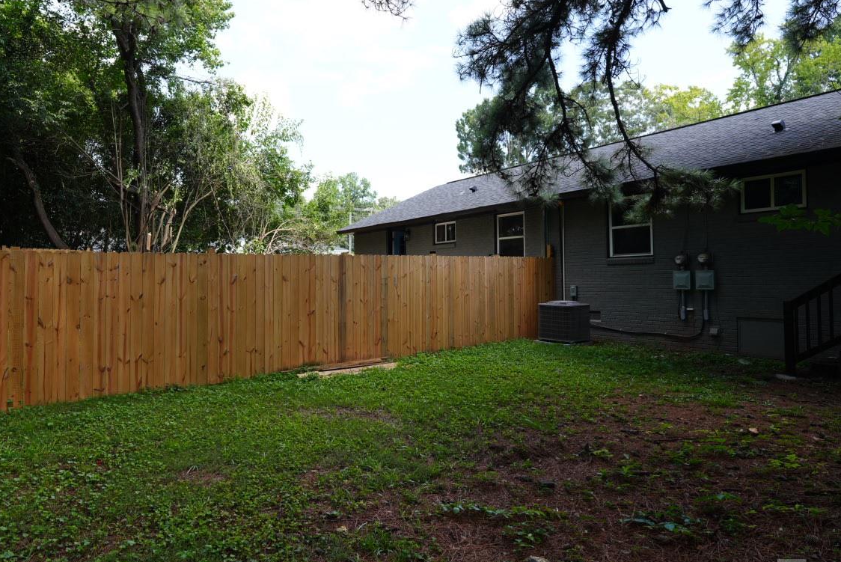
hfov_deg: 75.6
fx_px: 538
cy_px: 271
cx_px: 361
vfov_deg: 55.2
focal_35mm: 23
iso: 100
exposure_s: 1/90
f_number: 4.5
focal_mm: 16
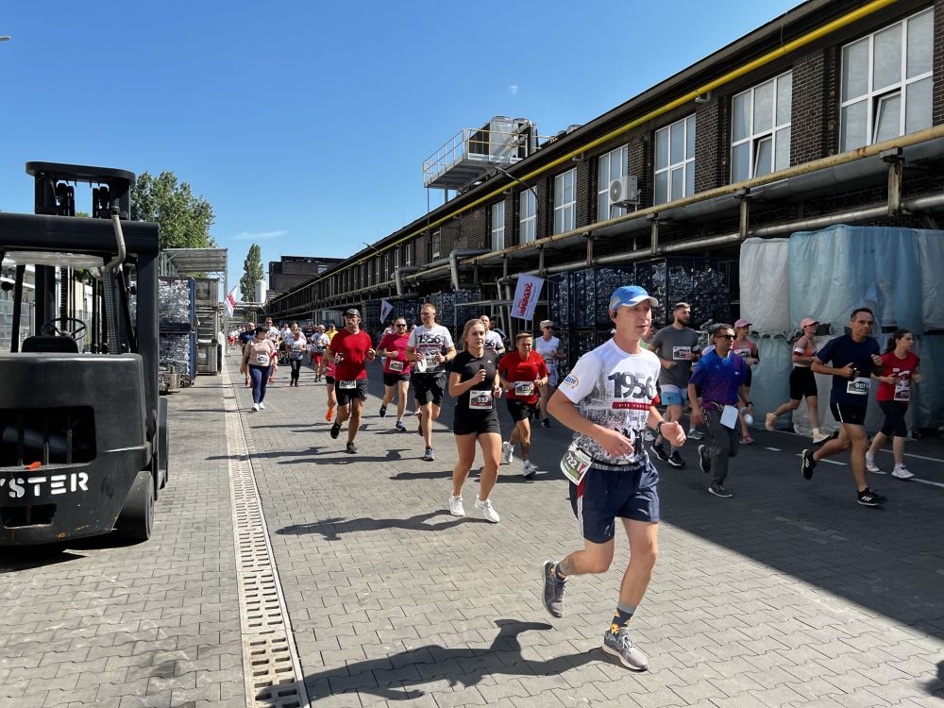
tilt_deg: -2.3
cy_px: 354
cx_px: 472
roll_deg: +0.0
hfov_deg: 67.3
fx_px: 709
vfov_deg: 53.1
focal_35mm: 26
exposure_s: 1/2457
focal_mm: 5.7
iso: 50
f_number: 1.5
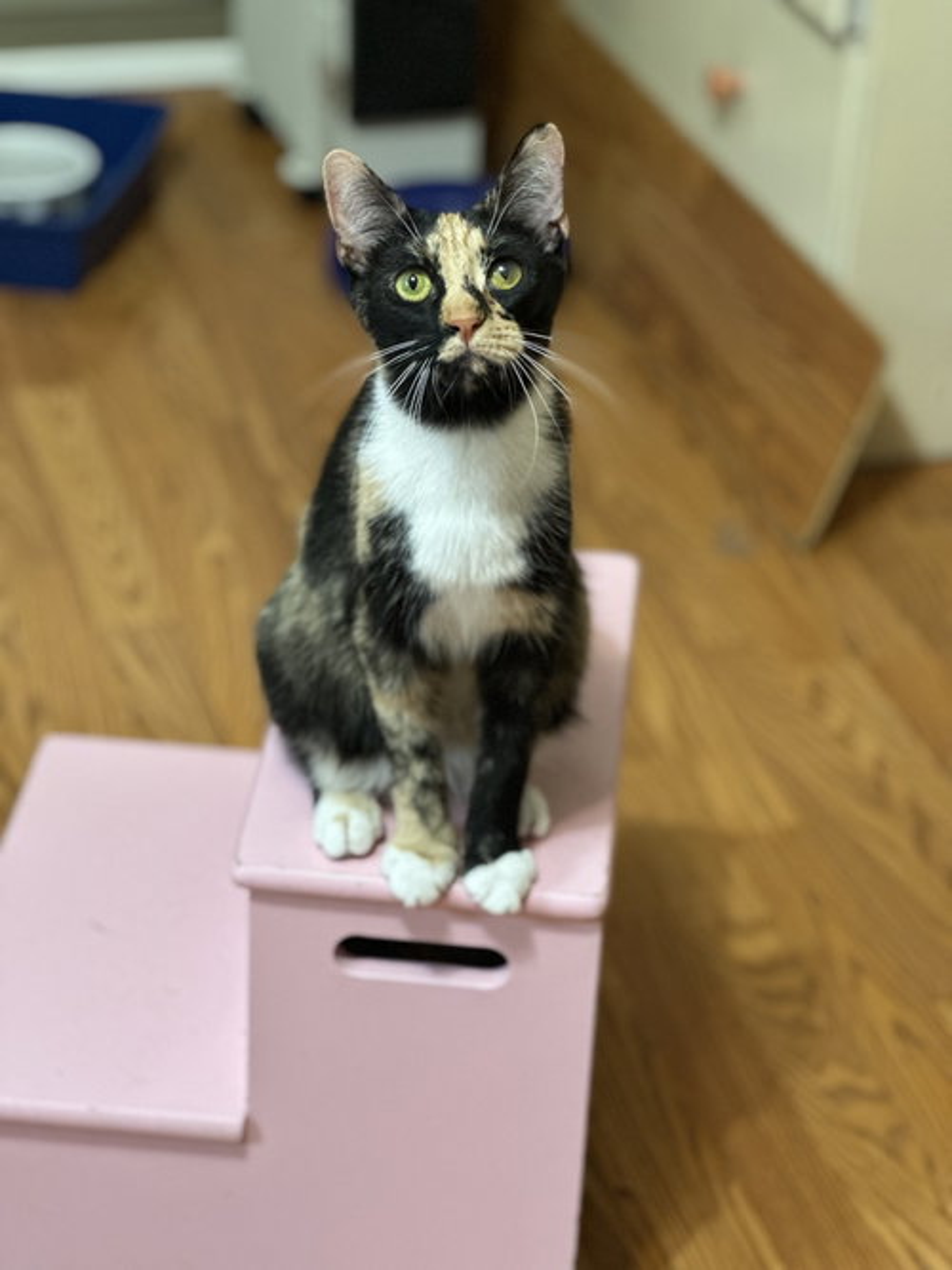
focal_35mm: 77
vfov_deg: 25.3
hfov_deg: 19.1
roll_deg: -4.0
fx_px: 2824
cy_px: 635
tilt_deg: -29.9
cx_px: 476
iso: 320
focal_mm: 9
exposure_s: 1/24
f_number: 2.8
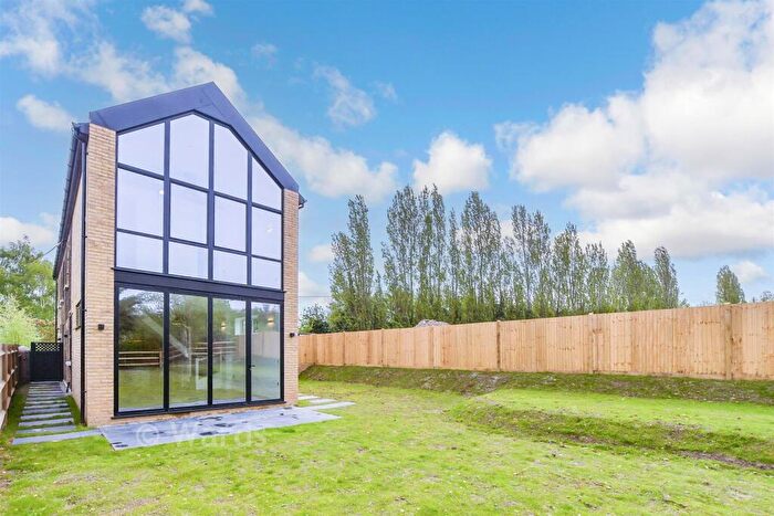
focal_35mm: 15
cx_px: 387
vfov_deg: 77.4
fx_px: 323
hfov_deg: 100.4
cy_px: 258
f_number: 8
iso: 160
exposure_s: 1/400
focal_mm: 10
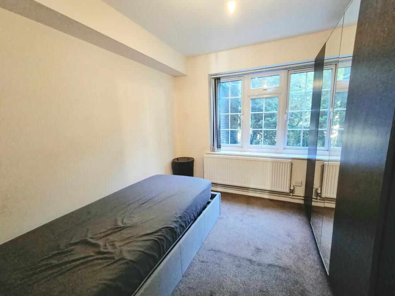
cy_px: 148
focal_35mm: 13
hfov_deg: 106.2
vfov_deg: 89.9
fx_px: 148
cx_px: 198
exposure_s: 1/50
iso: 800
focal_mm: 2.2
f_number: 2.2
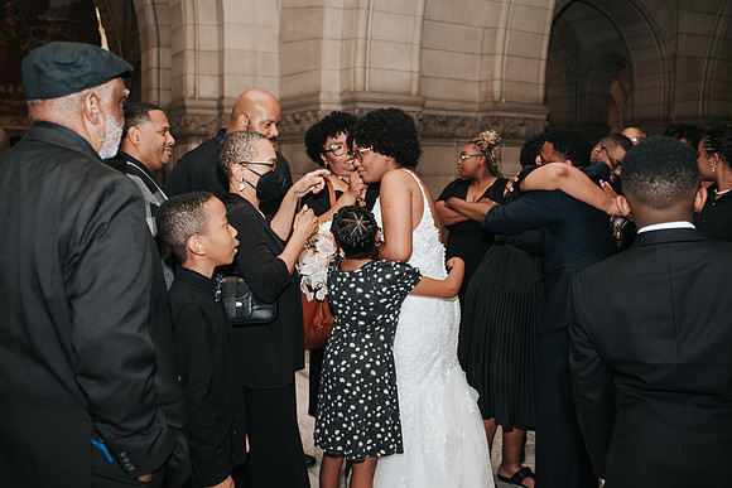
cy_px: 244
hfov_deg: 54.4
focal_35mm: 35
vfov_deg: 37.9
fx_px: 712
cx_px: 366
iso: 1000
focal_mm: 35
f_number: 3.2
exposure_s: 1/125
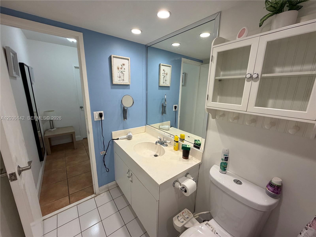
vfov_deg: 85.7
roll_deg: -0.9
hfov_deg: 102.1
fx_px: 128
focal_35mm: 14
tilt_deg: -14.5
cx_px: 158
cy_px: 118
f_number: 2.2
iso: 160
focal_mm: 2.22
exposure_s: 1/120
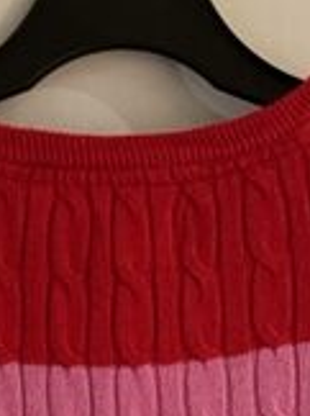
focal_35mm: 103
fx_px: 1233
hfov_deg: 14.3
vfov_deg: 16.3
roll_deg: -0.8
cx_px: 151
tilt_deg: -10.2
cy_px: 734
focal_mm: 4.2
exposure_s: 1/33
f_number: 1.6
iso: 500
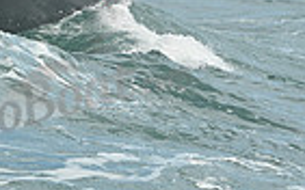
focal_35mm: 293
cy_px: -195
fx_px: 2435
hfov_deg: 7.0
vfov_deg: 4.4
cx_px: -225
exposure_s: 1/1250
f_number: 7.1
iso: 320
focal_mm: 70
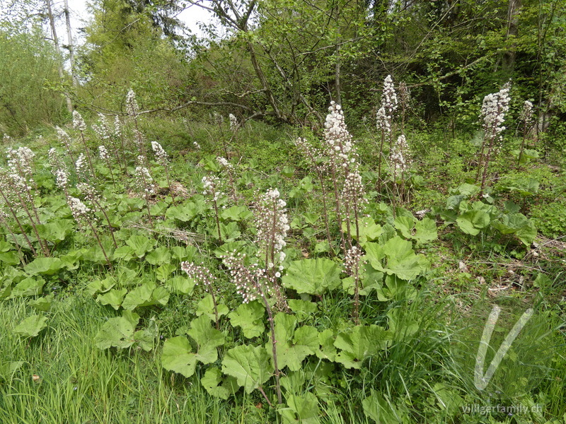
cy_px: 212
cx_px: 283
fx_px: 327
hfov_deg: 81.7
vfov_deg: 66.0
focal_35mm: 20
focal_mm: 3.6
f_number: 2.8
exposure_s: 1/640
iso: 80
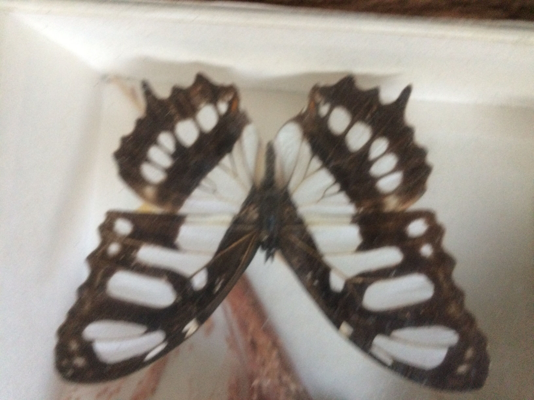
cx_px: 267
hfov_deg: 61.7
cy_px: 200
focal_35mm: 29
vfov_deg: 48.2
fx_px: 447
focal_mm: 4.15
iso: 320
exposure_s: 1/33
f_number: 2.2
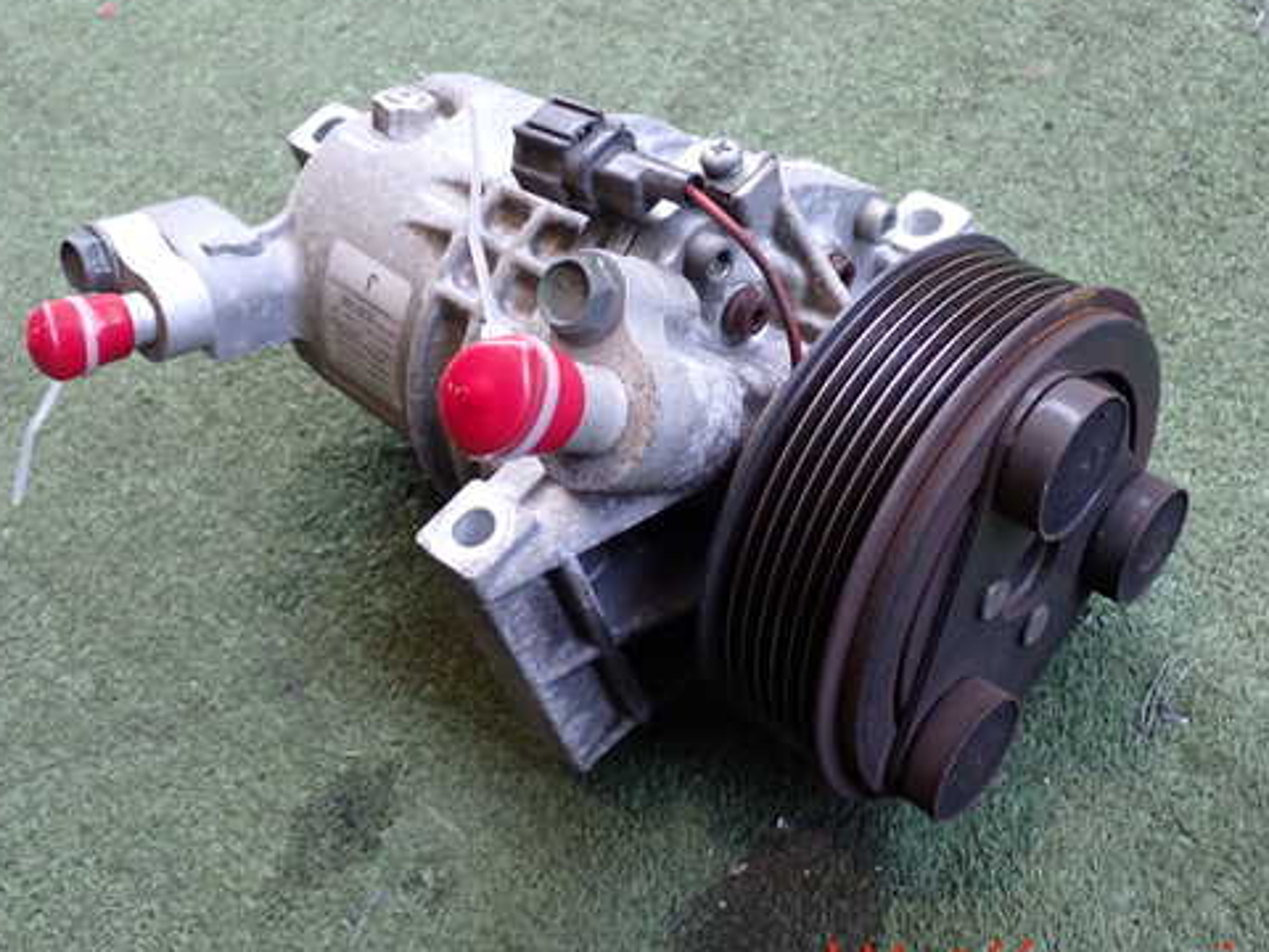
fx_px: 1466
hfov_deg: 46.8
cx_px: 632
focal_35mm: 40
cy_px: 407
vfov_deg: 35.9
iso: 200
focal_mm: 5.79
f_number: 2.4
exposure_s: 1/80
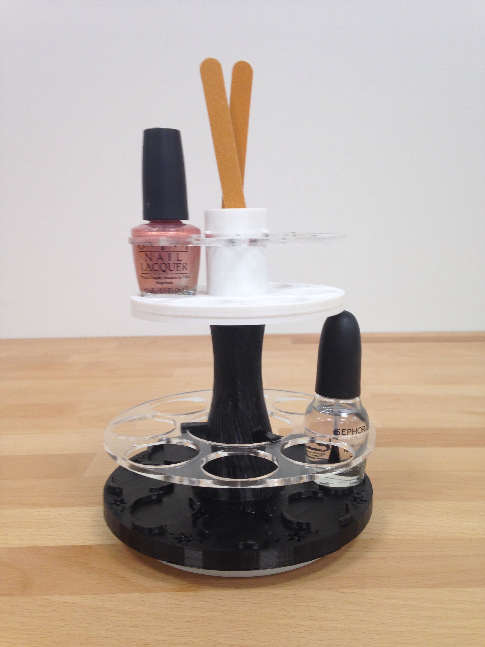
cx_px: 242
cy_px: 324
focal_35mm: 33
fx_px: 616
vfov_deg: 55.4
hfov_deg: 42.9
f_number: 2.4
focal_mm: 4.12
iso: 50
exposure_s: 1/30
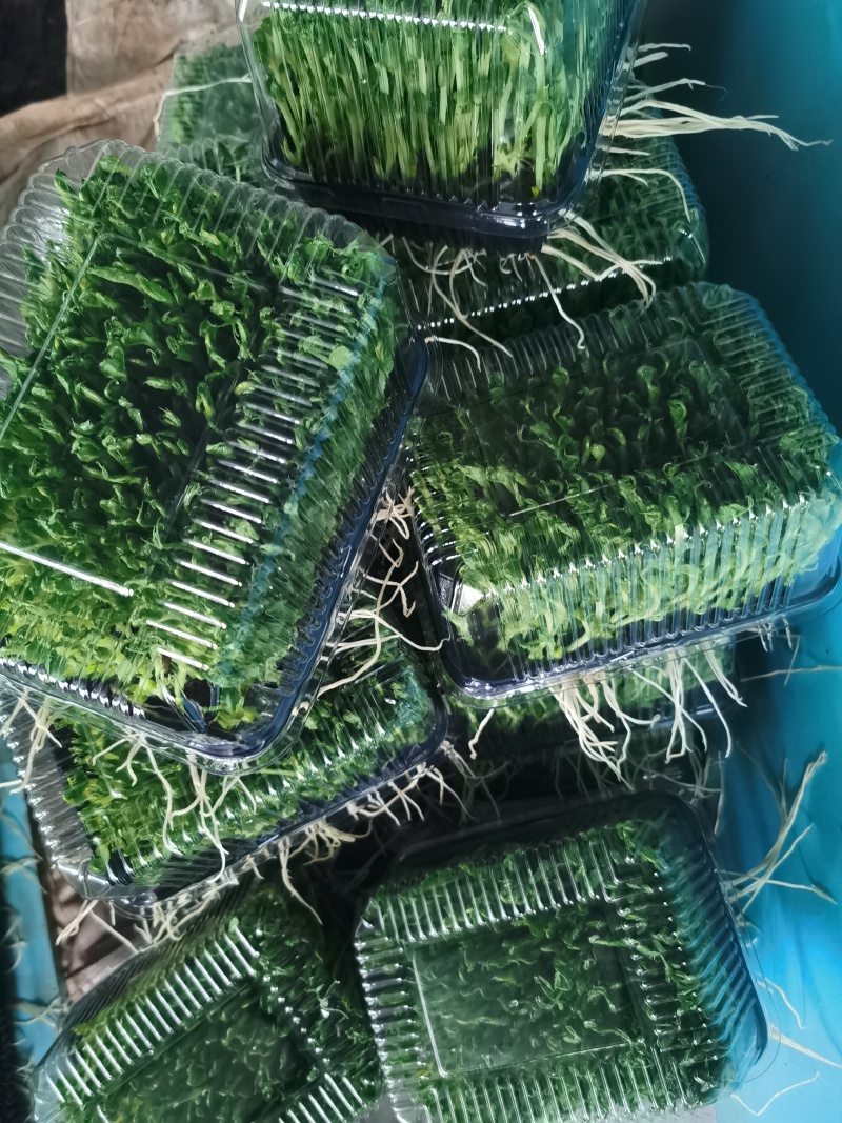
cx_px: 421
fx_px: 876
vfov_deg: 65.3
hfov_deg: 51.3
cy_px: 562
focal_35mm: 27
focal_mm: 5.56
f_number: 1.6
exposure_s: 1/16.7
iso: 1250
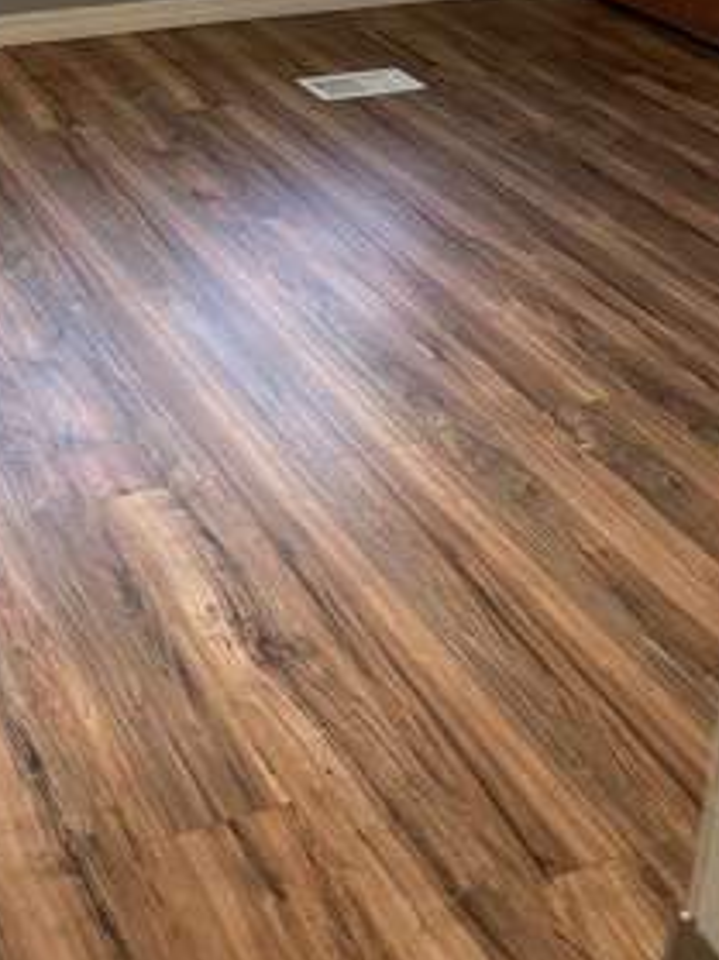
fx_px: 1524
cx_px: -52
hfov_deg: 24.9
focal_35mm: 55
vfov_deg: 31.0
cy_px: -107
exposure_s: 1/121
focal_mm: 6.86
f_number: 1.78
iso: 125
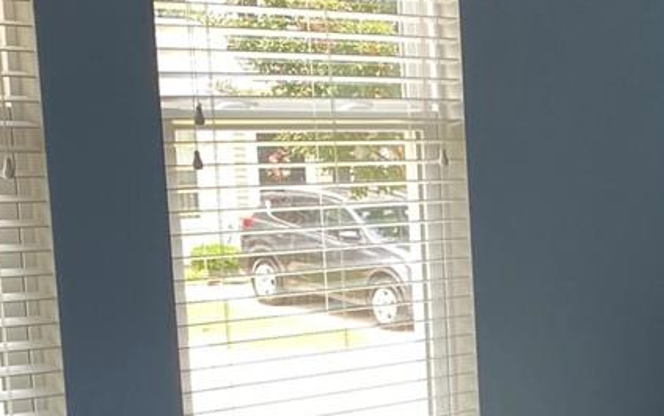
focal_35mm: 100
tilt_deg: -9.2
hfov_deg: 19.8
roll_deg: +0.7
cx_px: 755
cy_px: 466
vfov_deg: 12.8
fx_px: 1811
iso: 80
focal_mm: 4.25
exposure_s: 1/121
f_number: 1.8
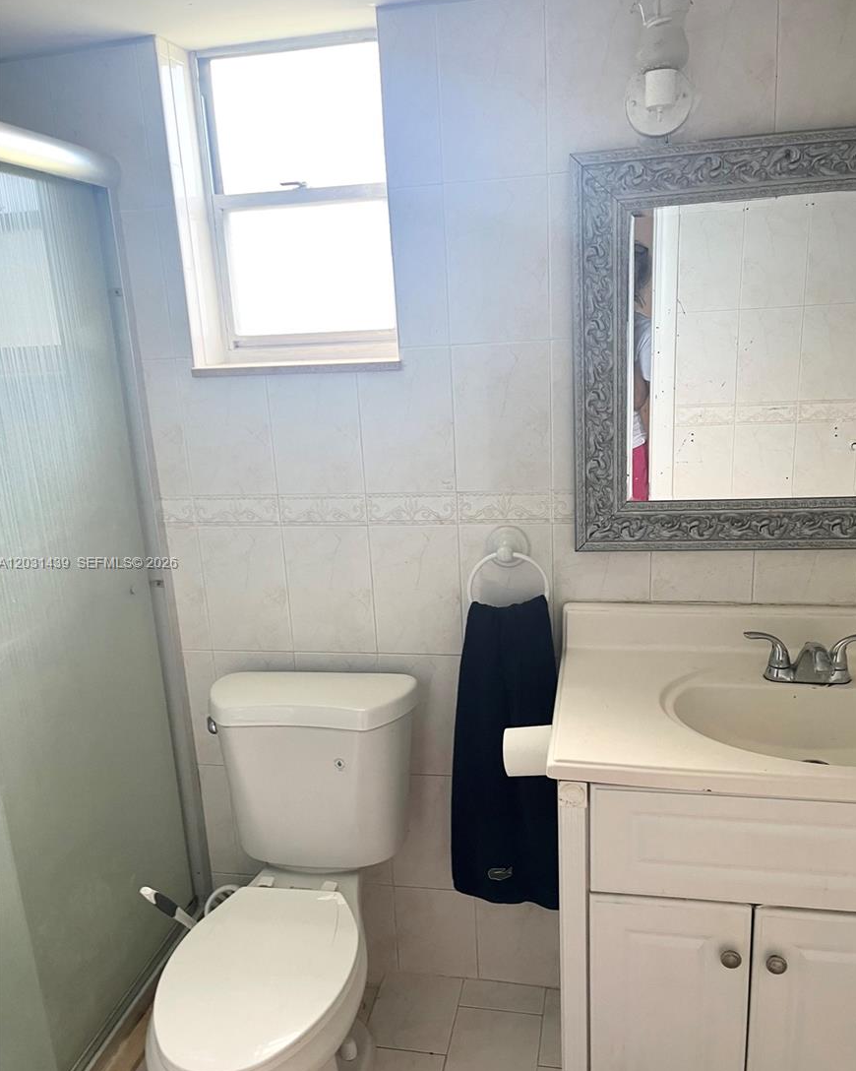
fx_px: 887
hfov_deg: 51.5
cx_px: 438
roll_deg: +4.1
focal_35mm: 28
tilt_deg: -16.2
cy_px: 564
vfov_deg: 62.2
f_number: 1.6
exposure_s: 1/60
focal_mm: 5.1
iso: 100
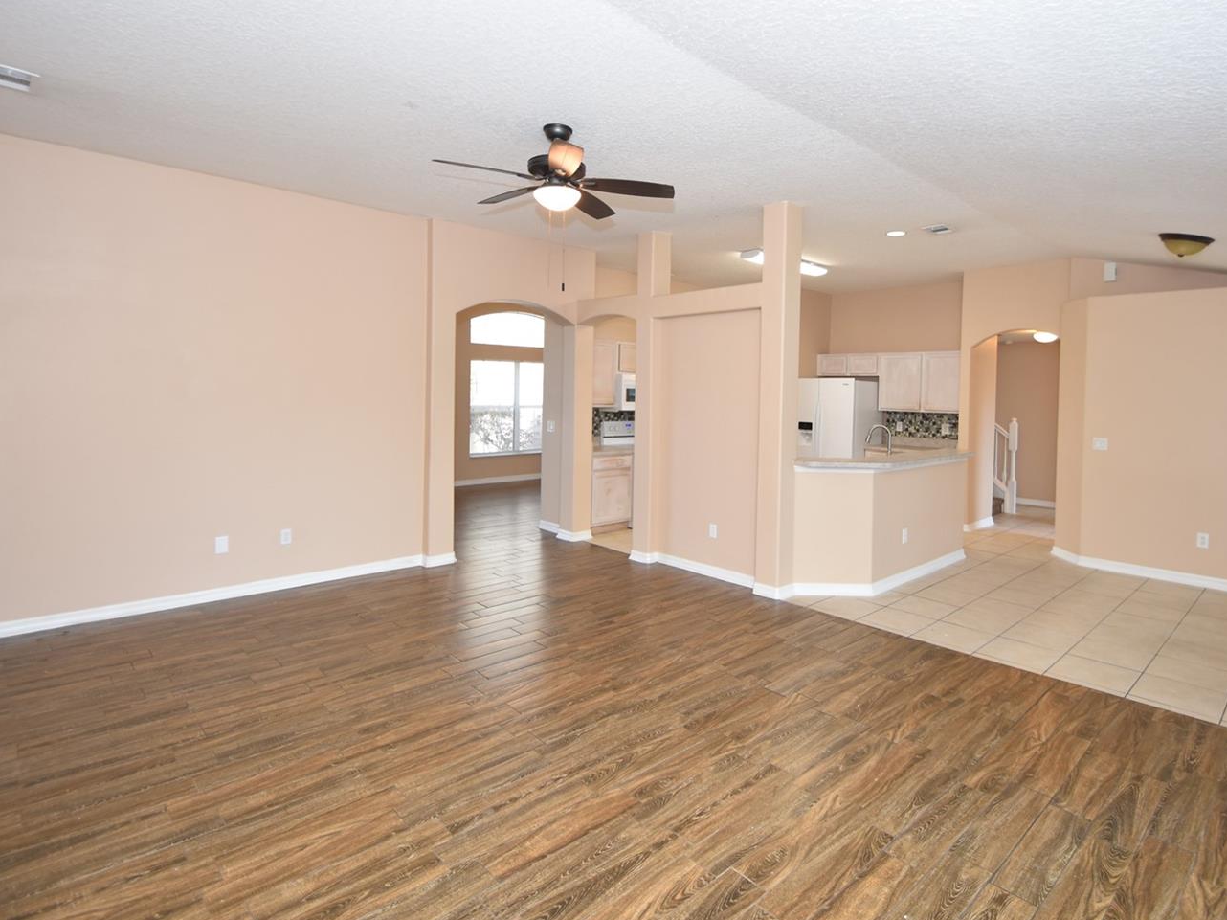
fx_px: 638
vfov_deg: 71.5
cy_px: 426
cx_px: 688
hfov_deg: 87.4
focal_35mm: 18
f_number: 4
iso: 360
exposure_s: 1/60
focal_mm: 10
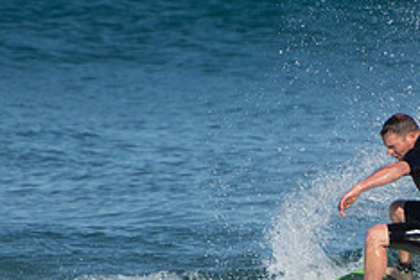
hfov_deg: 1.4
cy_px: 293
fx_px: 17370
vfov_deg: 0.9
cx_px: 424
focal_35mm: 1489
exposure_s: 1/1250
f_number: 5.6
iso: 180
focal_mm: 400
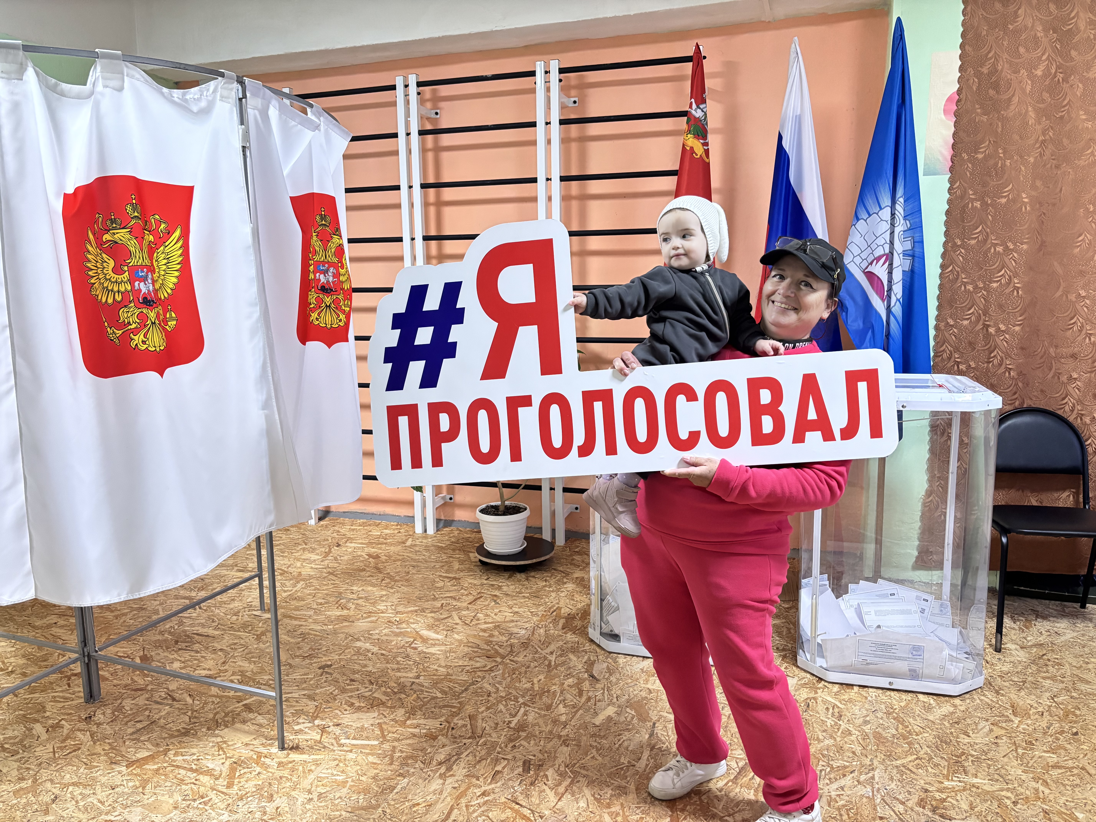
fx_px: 823
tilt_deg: -9.3
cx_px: 548
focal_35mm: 26
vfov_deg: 53.1
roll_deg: +1.2
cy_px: 411
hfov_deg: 67.3
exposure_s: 1/60
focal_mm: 5.96
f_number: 1.6
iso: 500
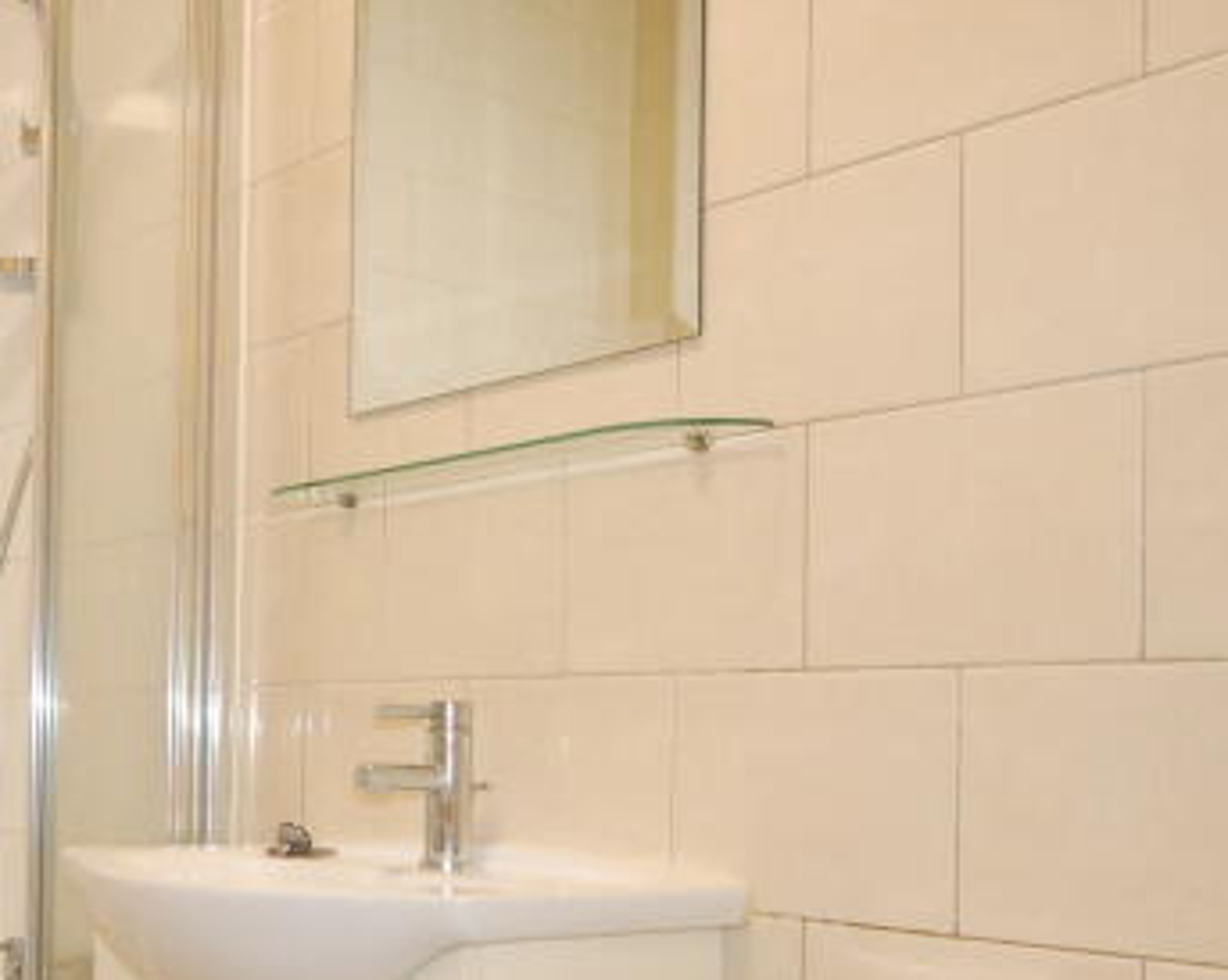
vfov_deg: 35.1
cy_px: 696
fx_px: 1526
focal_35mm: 42
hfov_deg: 40.4
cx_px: 115
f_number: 5
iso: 1600
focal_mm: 10
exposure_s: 1/60
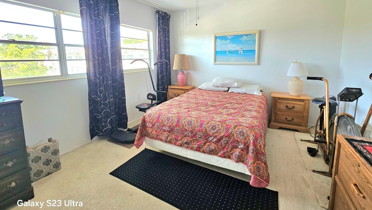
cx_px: 195
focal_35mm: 15
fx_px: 148
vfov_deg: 69.3
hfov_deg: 102.9
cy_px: 77
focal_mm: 2.2
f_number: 2.2
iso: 100
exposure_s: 1/70.9
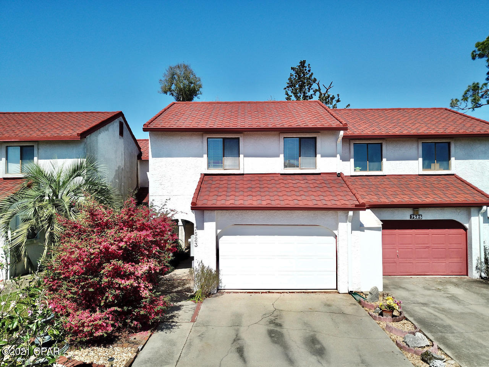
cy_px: 184
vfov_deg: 53.1
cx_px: 244
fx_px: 367
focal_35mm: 26
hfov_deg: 67.3
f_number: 2.2
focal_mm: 4.73
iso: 100
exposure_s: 1/1592
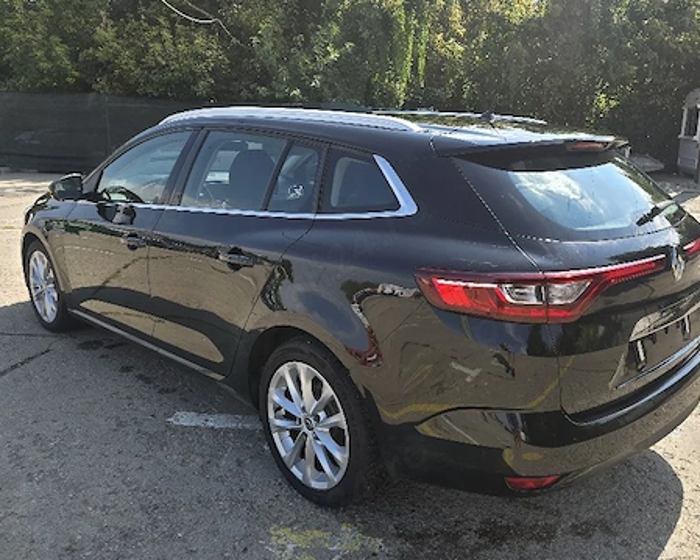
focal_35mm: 30
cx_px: 390
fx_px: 621
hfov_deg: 58.6
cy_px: 279
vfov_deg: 48.5
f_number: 1.8
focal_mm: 5.4
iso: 80
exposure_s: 1/2500
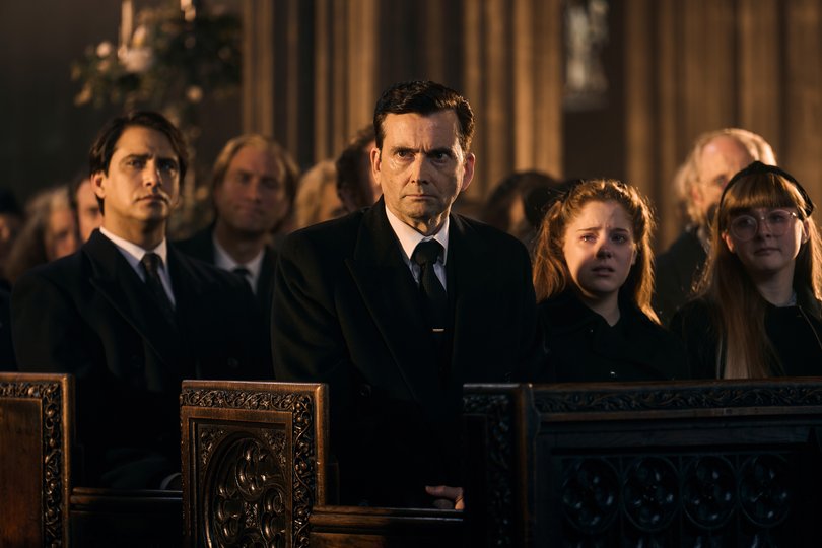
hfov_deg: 14.1
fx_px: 3333
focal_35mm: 146
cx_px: 411
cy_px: 274
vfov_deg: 9.4
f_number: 2.8
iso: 500
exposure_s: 1/250
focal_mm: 146
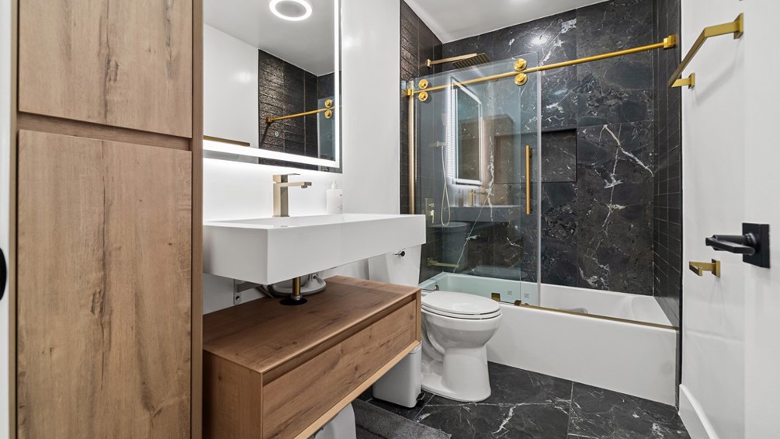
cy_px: 194
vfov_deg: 66.8
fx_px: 331
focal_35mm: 16
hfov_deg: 99.4
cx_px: 385
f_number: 7.1
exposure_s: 1/15
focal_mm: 10
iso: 320
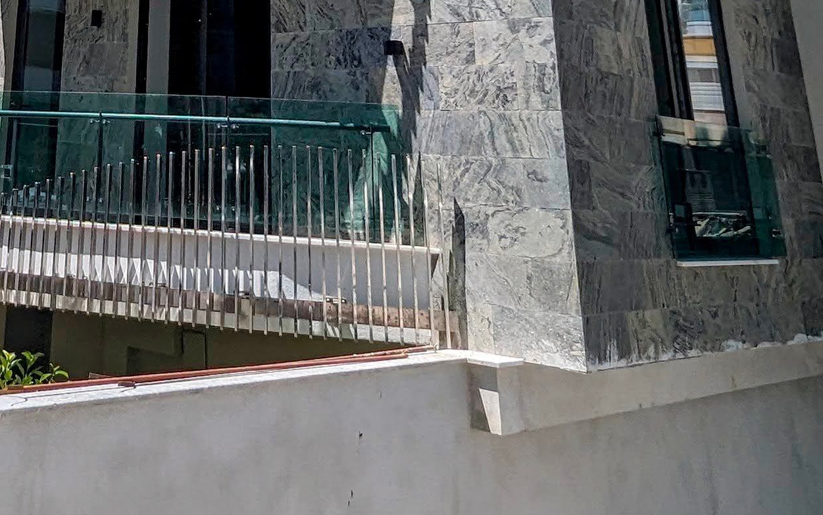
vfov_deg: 22.1
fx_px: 1009
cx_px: 92
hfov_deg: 41.1
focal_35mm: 45
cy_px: -314
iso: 43
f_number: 2.2
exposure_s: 1/1466
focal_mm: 1.95
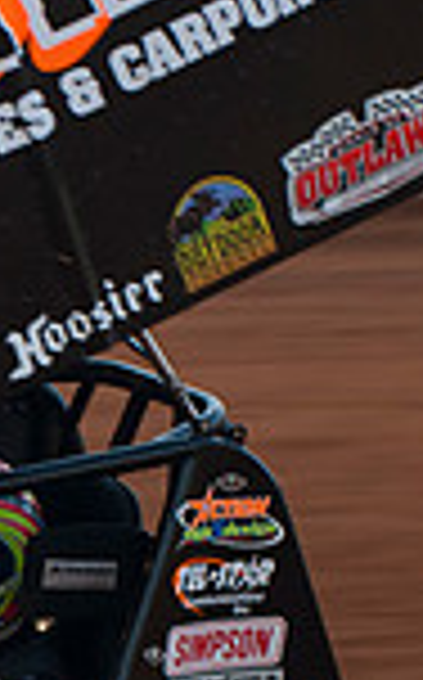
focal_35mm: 470
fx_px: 8694
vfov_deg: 4.5
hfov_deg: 2.8
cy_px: 612
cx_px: -436
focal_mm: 80
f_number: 4
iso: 250
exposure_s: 1/320
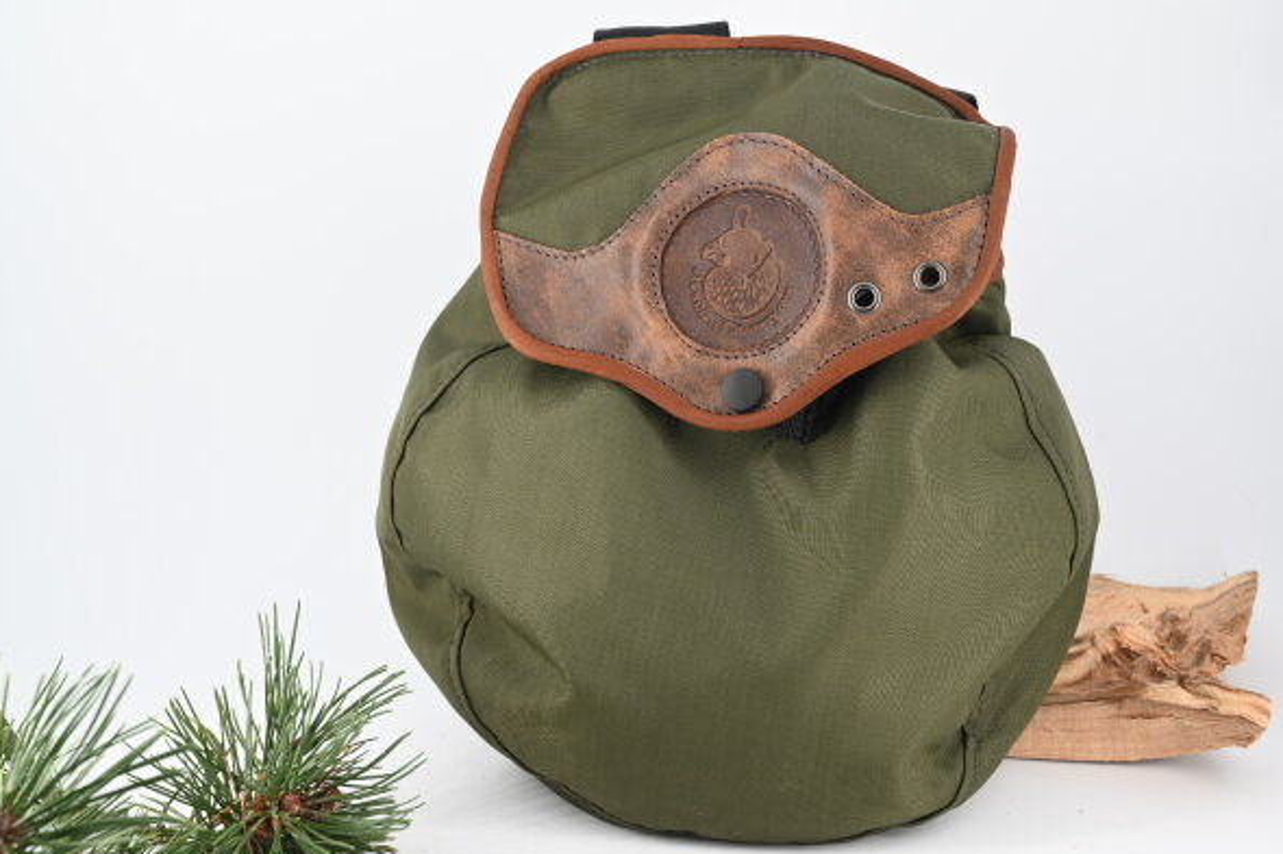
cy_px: 432
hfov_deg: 32.9
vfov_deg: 22.2
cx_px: 633
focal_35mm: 61
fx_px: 2173
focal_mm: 60
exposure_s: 1/30
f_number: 9
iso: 110
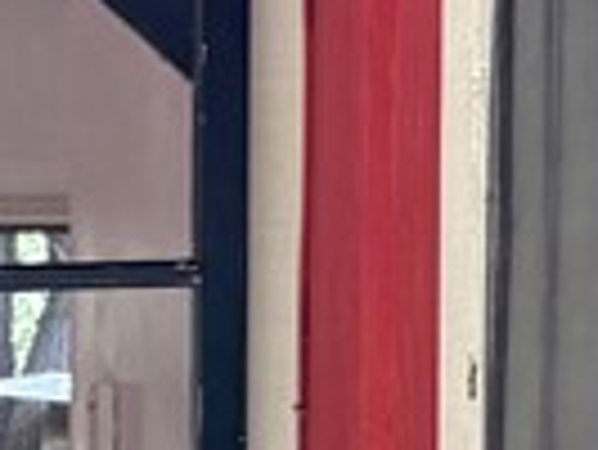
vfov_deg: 7.3
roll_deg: +1.4
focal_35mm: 200
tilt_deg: -2.1
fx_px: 3458
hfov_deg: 8.5
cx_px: -1129
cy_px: 666
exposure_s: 1/121
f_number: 1.6
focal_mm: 5.96
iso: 125
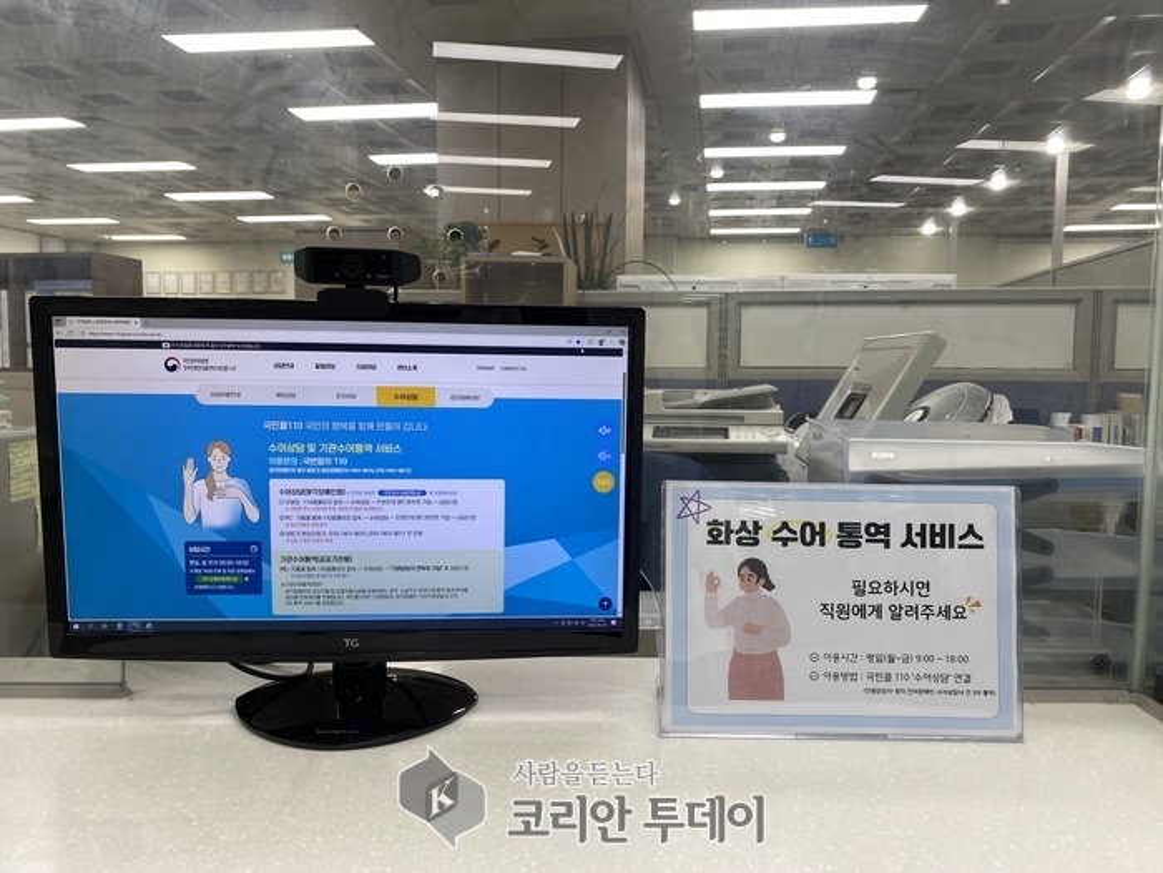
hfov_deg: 67.3
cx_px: 582
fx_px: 874
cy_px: 436
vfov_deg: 53.1
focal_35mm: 26
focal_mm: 4.25
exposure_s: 1/120
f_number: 1.8
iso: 64
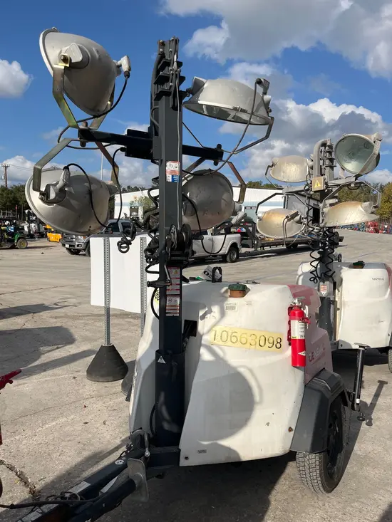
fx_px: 392
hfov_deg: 53.1
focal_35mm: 26
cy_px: 261
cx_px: 196
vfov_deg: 67.3
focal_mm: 5.1
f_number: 1.6
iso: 50
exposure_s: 1/6494
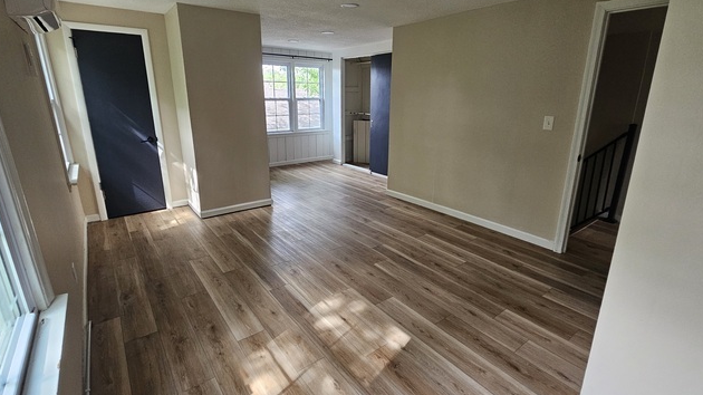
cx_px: 340
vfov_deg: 70.4
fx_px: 280
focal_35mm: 15
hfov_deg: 103.0
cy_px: 182
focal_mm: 2.2
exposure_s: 1/100
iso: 400
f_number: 2.2
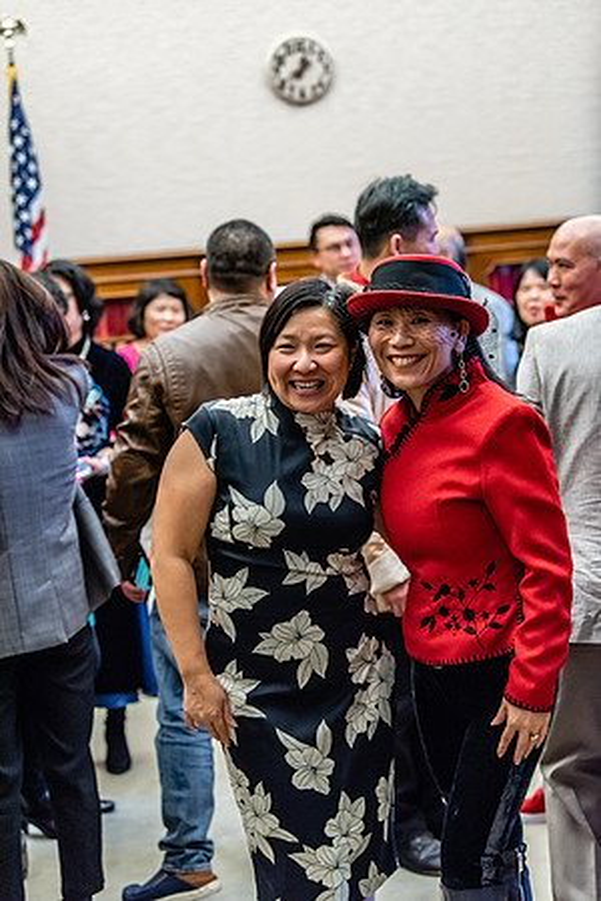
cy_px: 450
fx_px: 1753
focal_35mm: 70
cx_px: 300
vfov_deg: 28.8
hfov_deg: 19.5
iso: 2500
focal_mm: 70
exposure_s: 1/160
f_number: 3.5
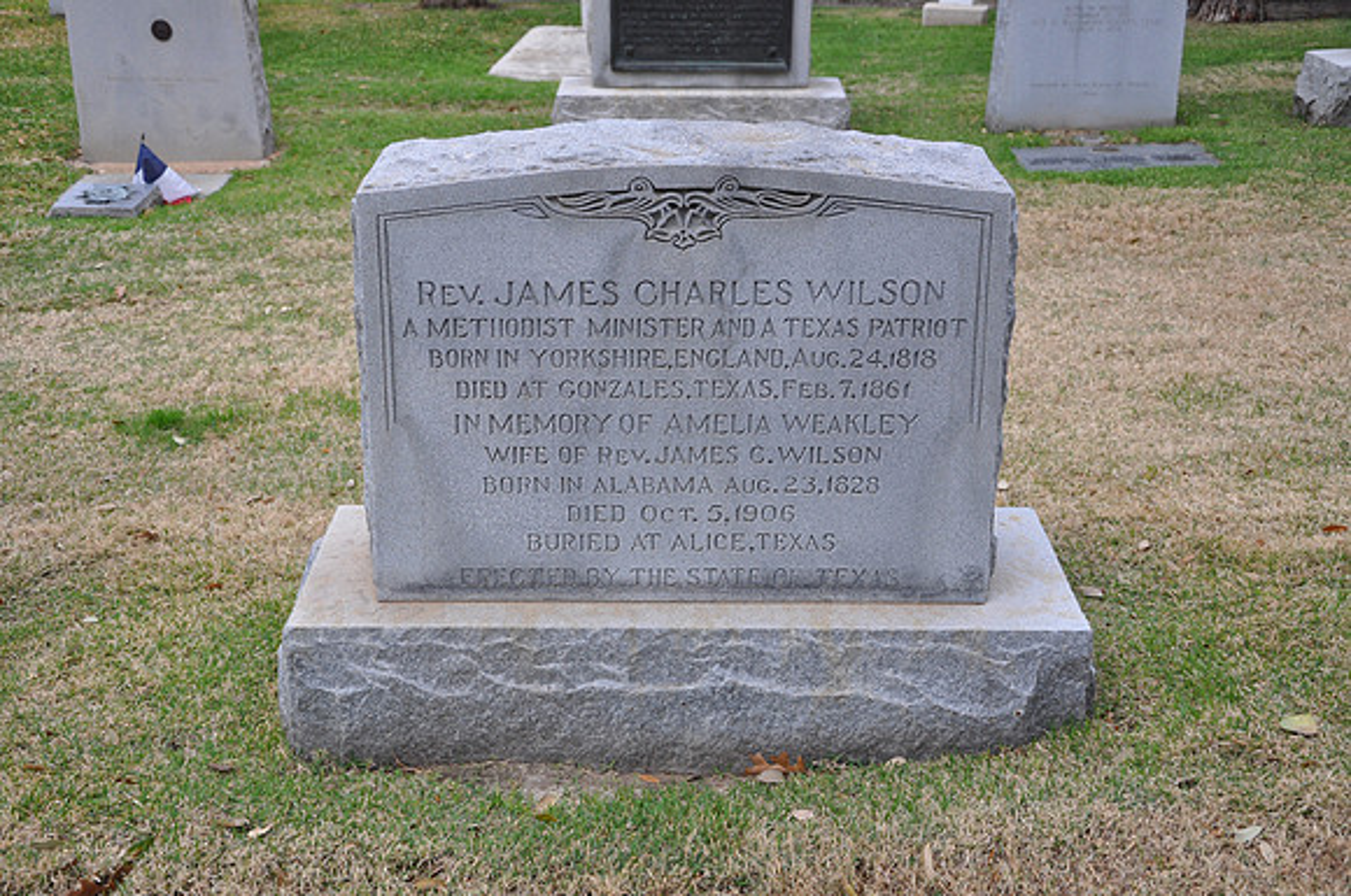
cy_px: 448
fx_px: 1686
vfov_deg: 29.8
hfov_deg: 43.7
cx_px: 676
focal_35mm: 45
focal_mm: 30
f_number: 5.6
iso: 280
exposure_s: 1/125
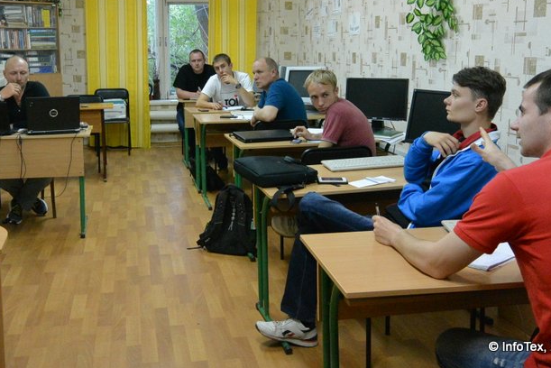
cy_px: 127
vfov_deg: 34.8
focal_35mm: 38
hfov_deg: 50.5
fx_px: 582
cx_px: 237
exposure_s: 1/60
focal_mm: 11
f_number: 3.5
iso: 1600
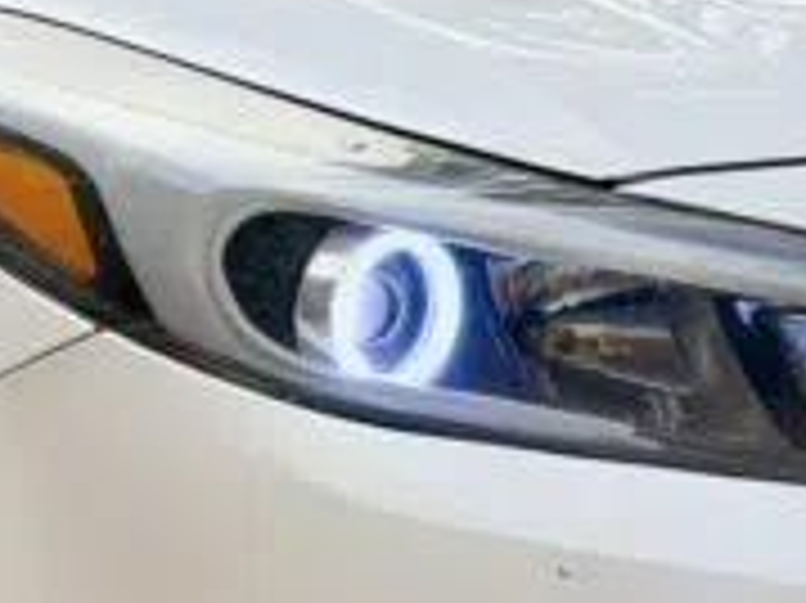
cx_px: -446
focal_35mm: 172
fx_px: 4002
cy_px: 626
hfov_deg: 11.0
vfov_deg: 8.6
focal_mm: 6.76
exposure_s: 1/987
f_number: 1.78
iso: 64
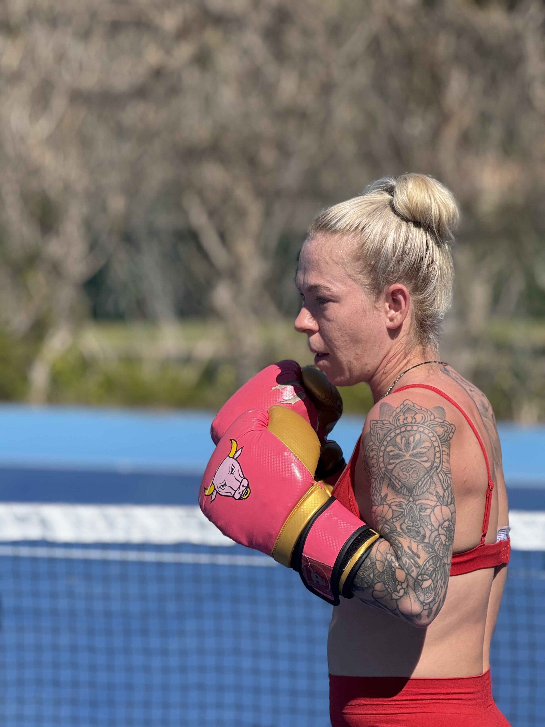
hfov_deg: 12.3
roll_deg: -2.5
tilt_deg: -1.9
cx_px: 272
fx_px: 2519
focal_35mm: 120
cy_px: 364
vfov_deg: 16.4
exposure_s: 1/1318
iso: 50
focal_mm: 15.66
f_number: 2.8
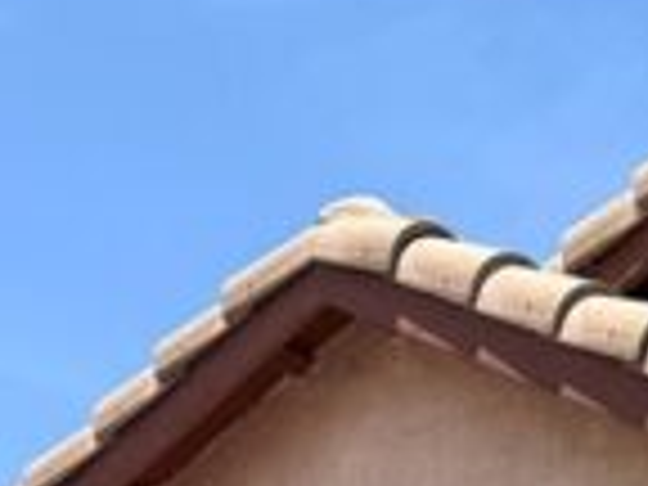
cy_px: 1224
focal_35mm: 128
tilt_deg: +1.7
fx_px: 2396
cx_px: 1328
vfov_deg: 9.9
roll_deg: -1.1
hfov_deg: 13.2
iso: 80
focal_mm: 6.76
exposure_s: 1/7353
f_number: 1.78
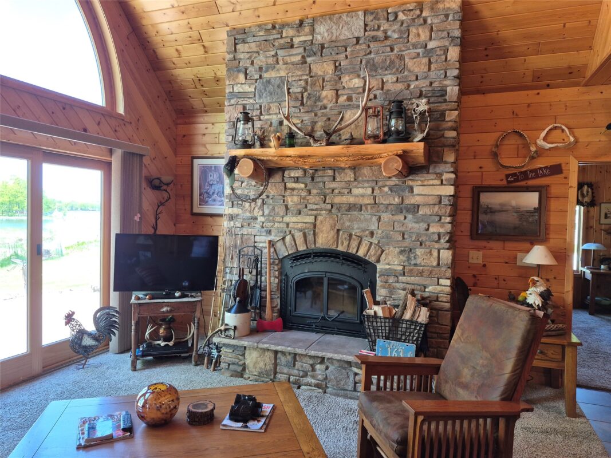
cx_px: 306
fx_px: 406
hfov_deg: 73.9
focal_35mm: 23
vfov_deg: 58.9
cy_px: 229
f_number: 1.8
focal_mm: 5.4
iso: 125
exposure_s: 1/120
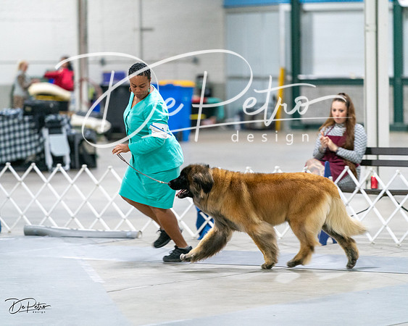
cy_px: 163
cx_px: 204
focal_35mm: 209
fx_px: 2529
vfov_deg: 7.4
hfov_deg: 9.2
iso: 4000
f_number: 2.8
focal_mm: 186
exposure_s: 1/200
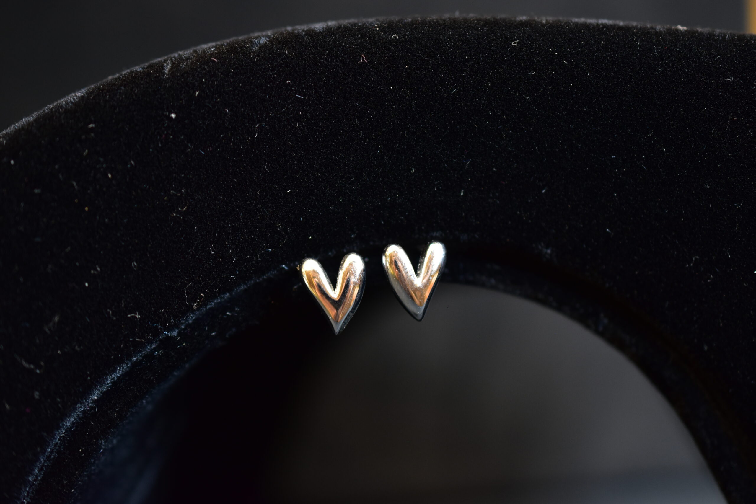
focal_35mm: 60
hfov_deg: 33.4
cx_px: 378
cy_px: 252
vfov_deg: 22.6
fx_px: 1260
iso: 800
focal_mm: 40
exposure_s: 1/50
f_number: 3.2
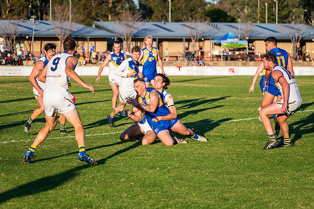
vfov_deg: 9.2
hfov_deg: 13.7
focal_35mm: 150
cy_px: 104
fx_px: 1309
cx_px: 157
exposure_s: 1/2500
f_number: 6.3
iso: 1000
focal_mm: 150
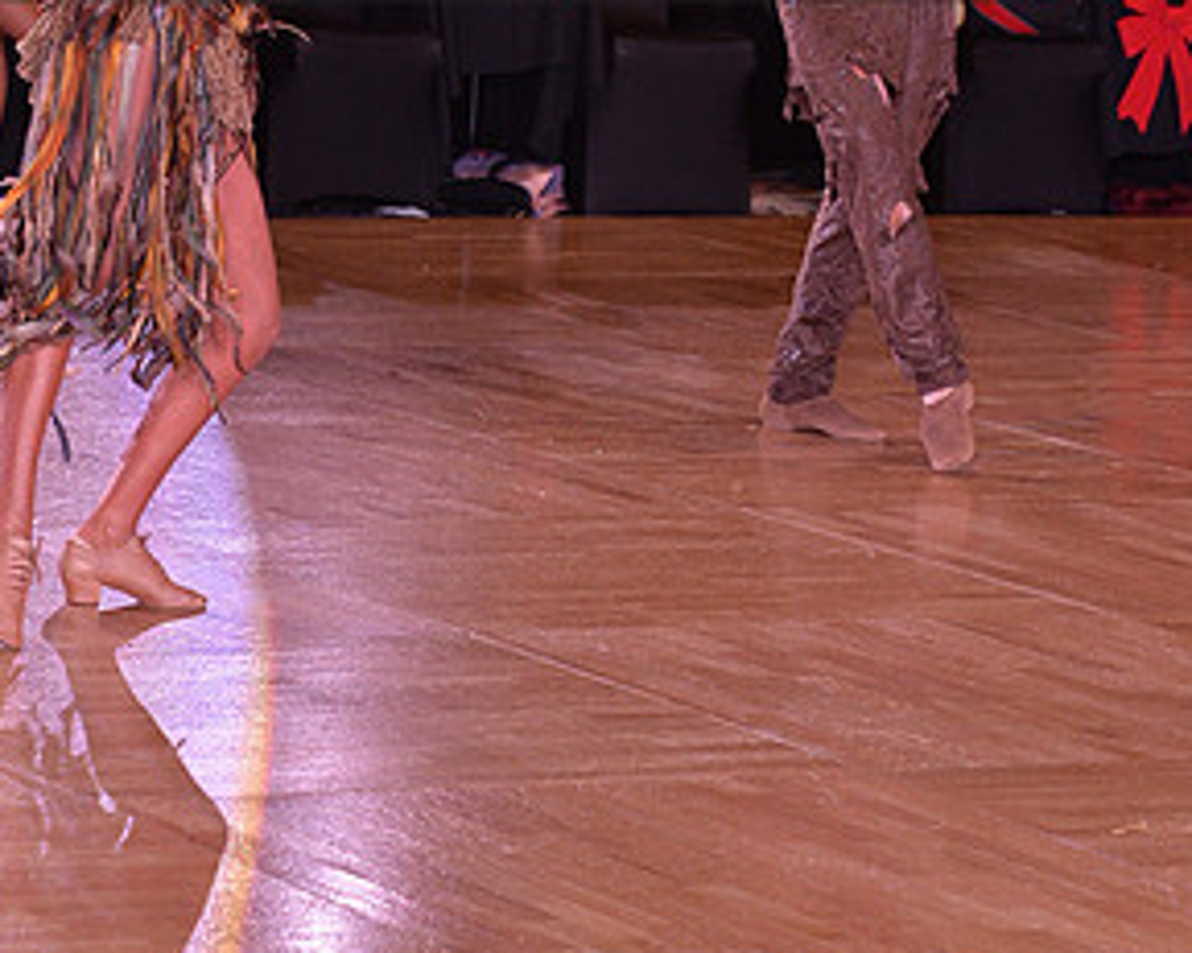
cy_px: -132
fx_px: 7300
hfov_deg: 9.3
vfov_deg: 7.4
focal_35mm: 207
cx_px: 448
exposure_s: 1/250
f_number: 6.3
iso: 2000
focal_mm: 110
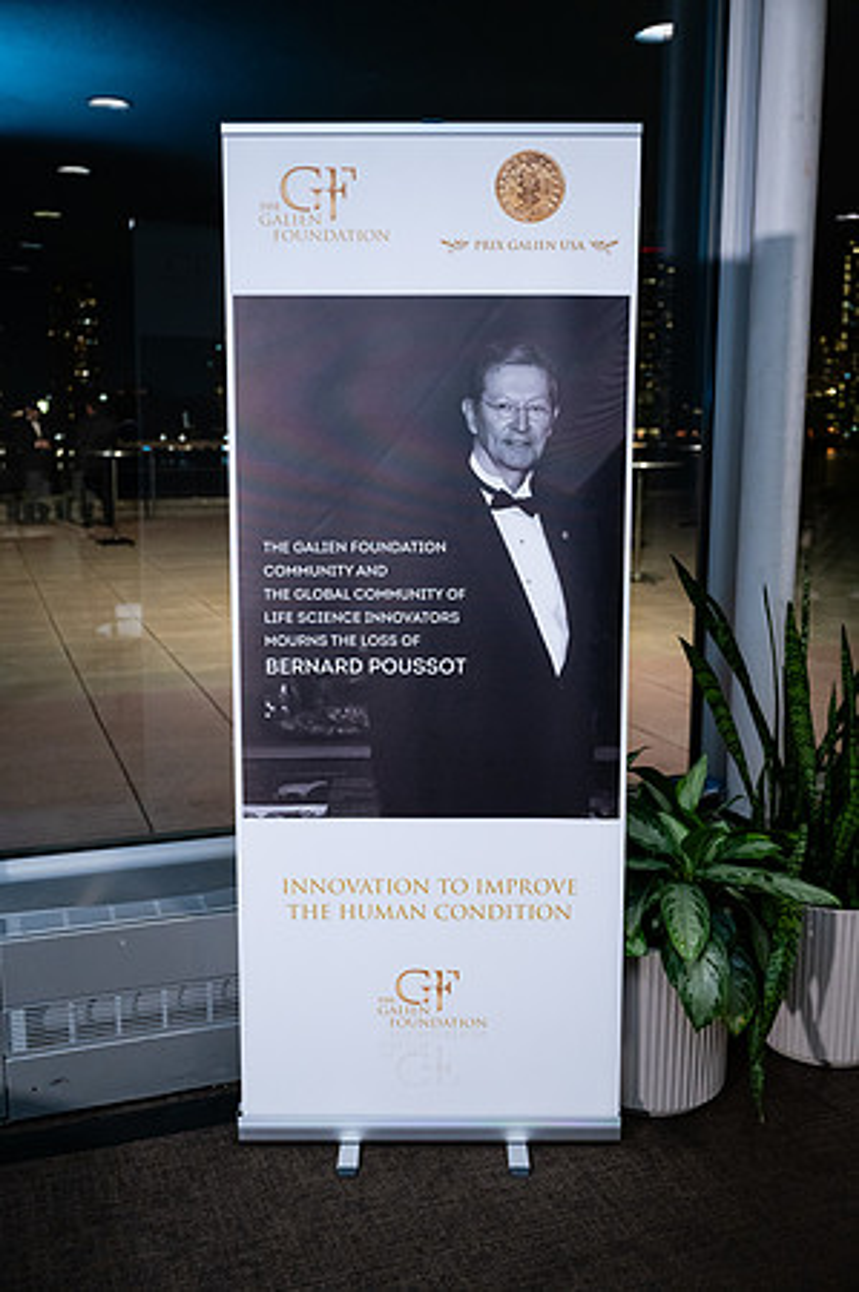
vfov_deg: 53.2
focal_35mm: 36
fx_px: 1291
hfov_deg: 36.8
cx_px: 430
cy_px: 646
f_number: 3.2
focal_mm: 36
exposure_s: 1/200
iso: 3200
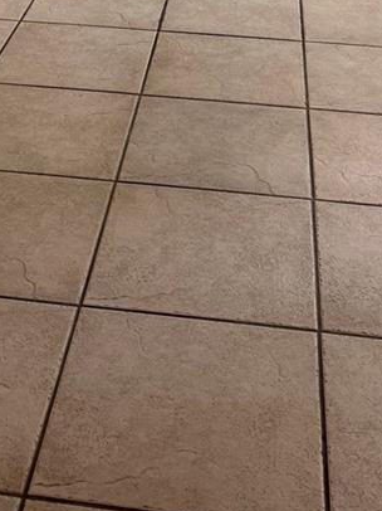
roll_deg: -0.2
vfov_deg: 23.4
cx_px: 111
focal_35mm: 71
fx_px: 1046
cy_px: -198
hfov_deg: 20.6
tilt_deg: -10.9
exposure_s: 1/60
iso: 125
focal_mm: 6.76
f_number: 1.78
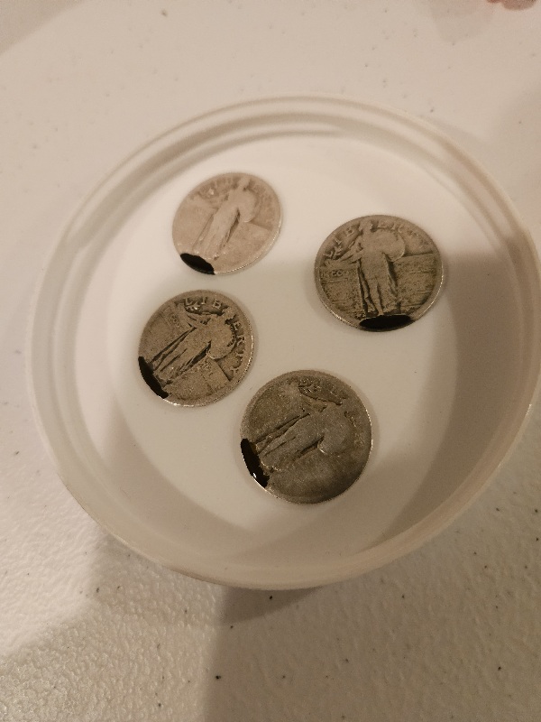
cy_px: 361
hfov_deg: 58.9
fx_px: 479
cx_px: 270
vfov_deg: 73.9
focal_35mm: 23
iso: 640
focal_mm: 5.4
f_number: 1.8
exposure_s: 1/120
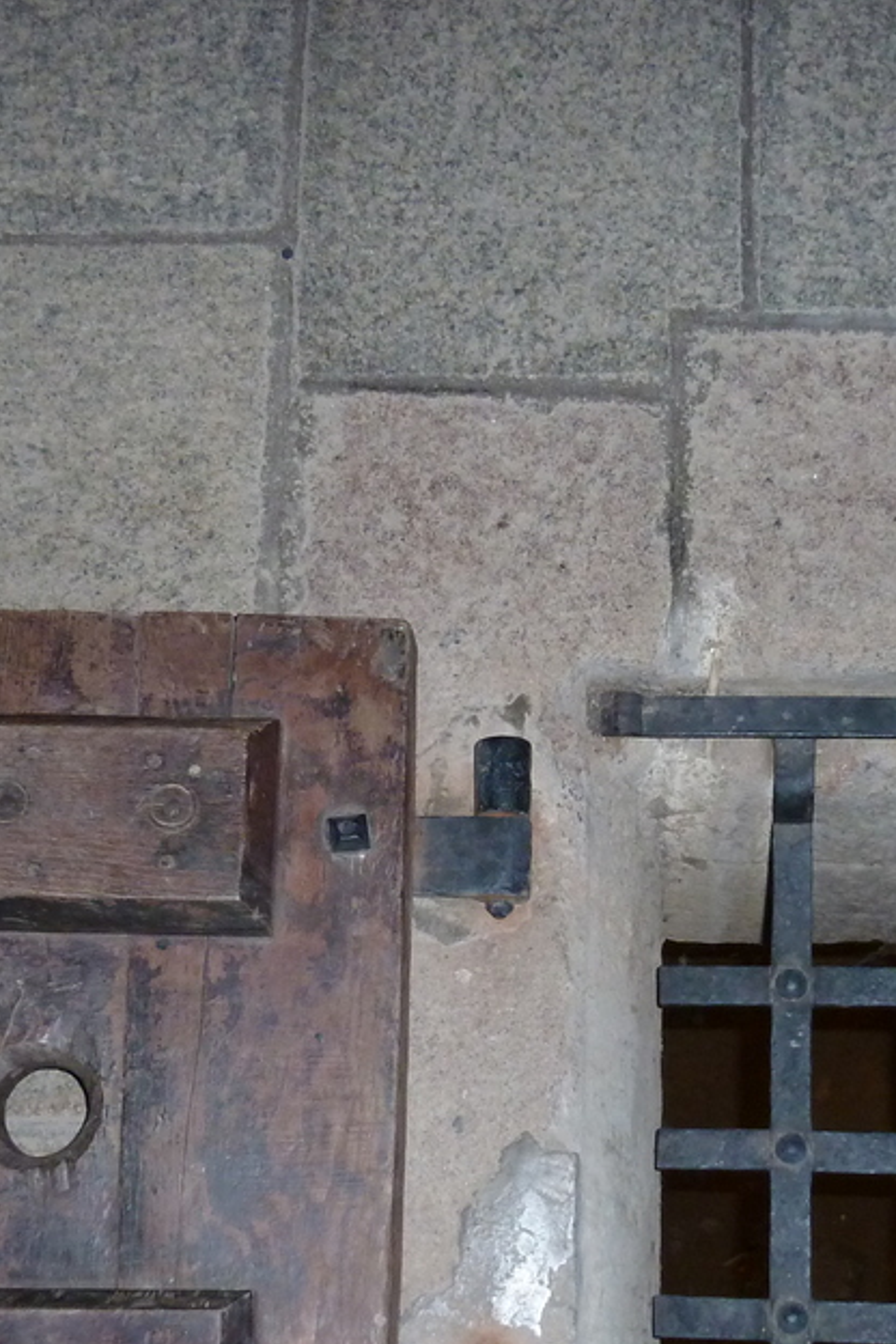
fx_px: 1867
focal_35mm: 50
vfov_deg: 38.8
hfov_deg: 26.9
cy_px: 967
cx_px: 547
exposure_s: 1/20
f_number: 3.3
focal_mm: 4.1
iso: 250
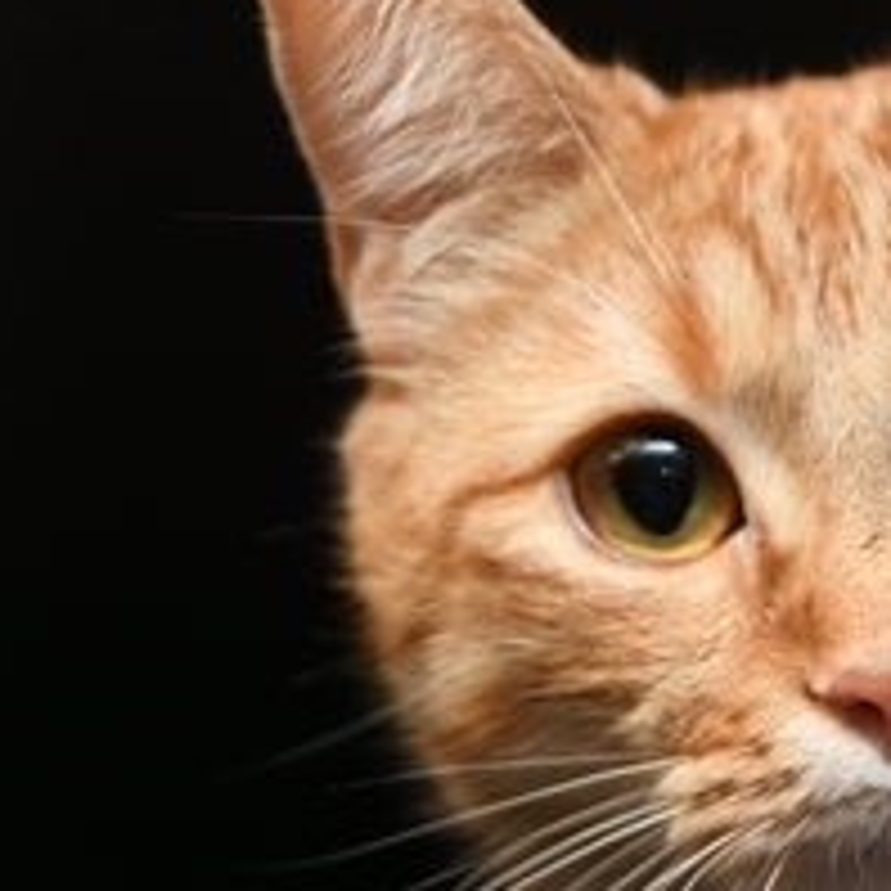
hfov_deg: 9.0
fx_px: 5620
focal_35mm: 193
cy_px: 524
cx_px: 958
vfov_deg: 9.1
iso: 800
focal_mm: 60
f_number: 5.6
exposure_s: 1/125
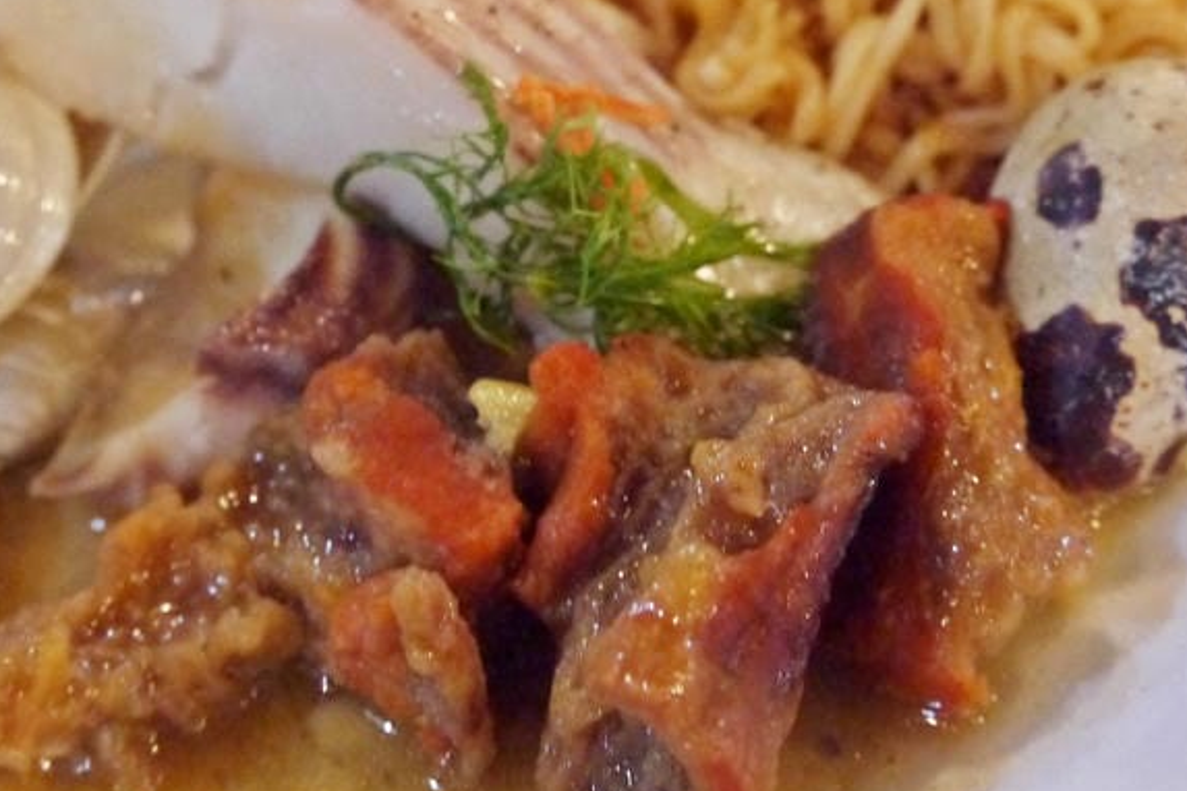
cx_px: 539
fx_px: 2011
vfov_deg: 22.1
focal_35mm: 61
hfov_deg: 32.9
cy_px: 226
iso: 1600
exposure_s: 1/40
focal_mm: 14
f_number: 3.5
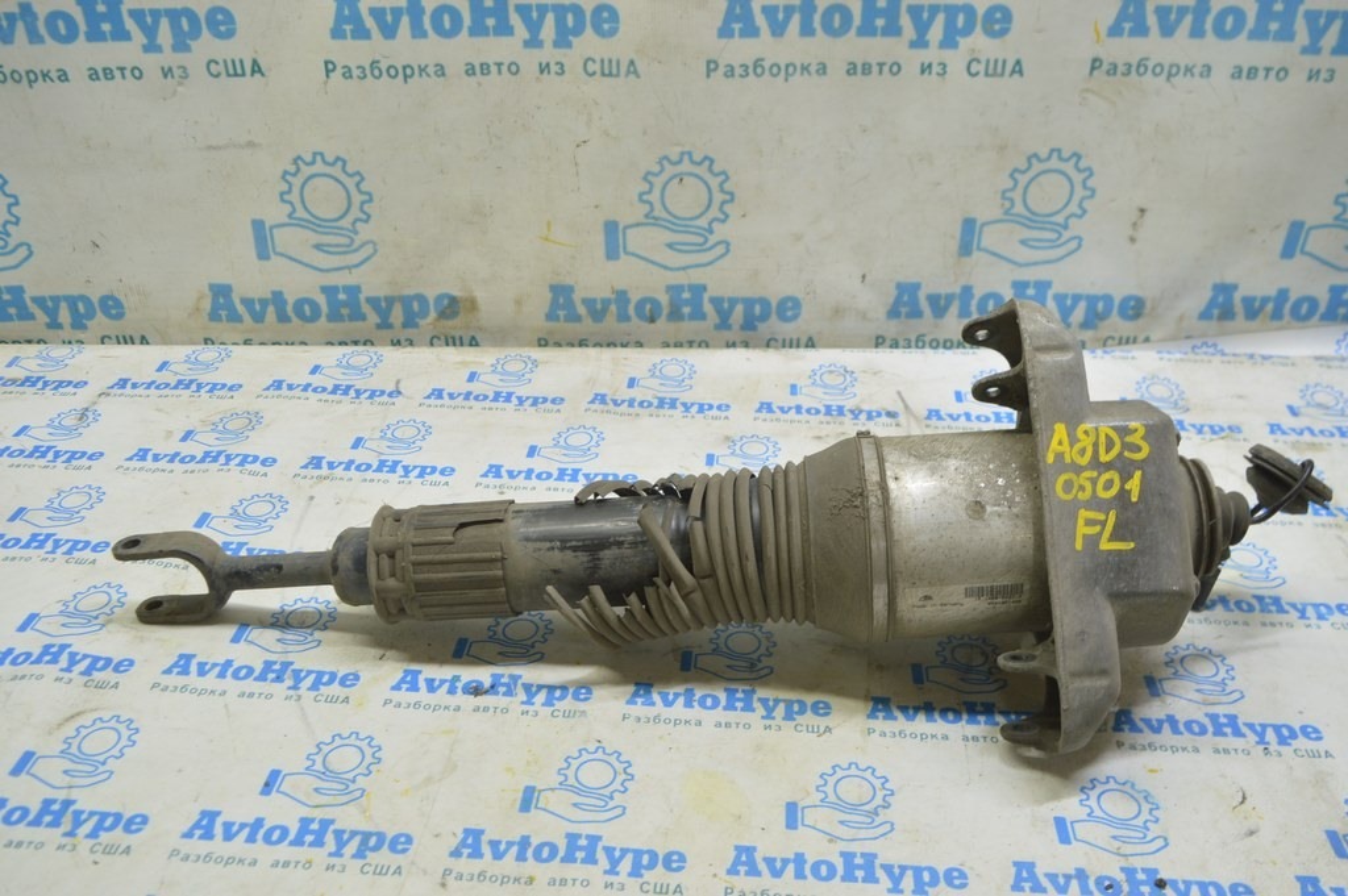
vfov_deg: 41.6
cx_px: 674
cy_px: 448
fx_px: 1179
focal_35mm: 32
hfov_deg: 59.5
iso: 400
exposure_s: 1/20
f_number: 5.6
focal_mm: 21
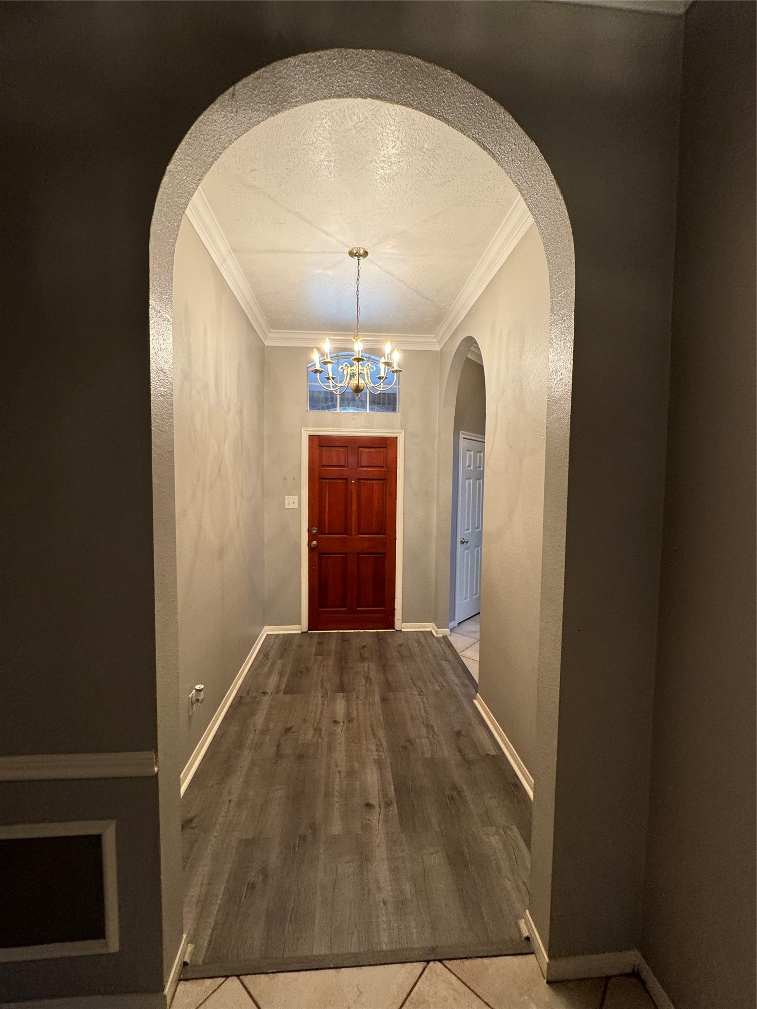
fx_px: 408
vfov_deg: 102.1
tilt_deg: -3.2
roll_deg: -1.0
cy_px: 504
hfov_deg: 85.7
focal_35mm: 14
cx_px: 378
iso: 200
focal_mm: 2.22
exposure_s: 1/60
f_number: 2.2
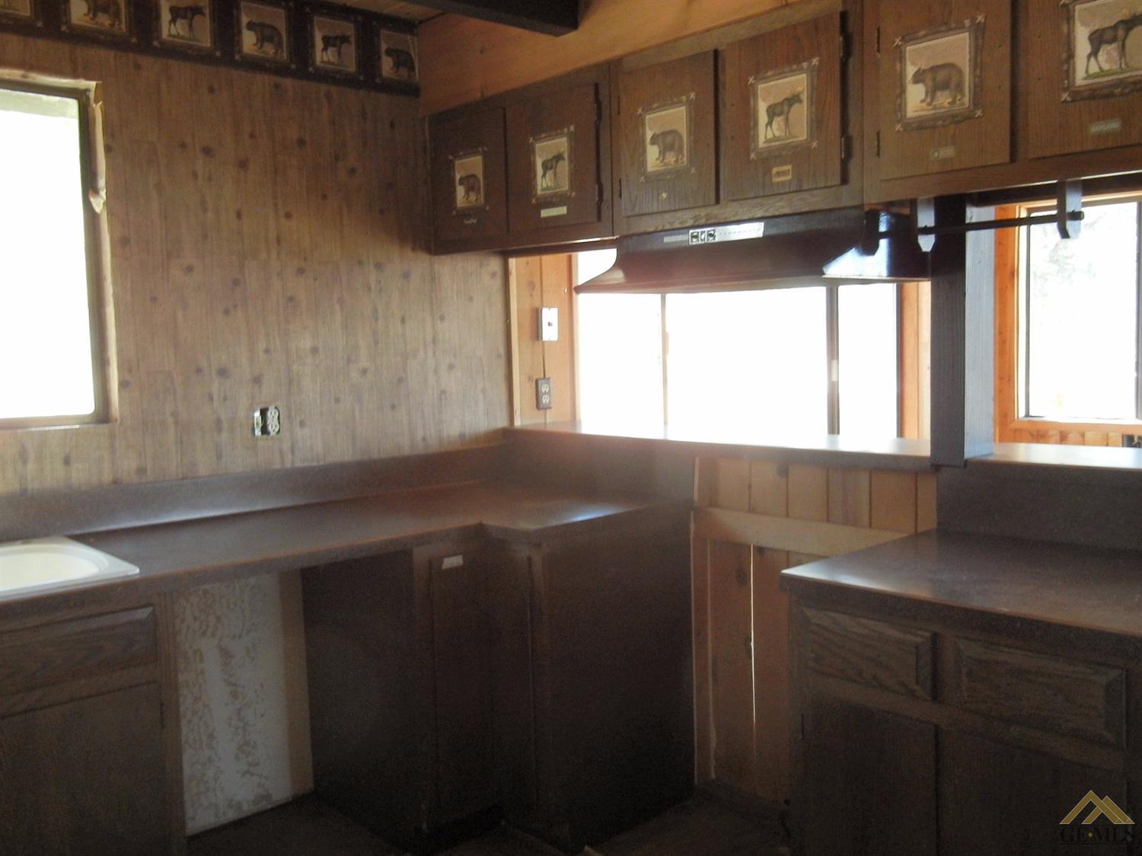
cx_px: 571
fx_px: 989
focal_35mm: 30
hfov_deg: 60.0
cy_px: 428
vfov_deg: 46.8
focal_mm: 5.4
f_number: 3.5
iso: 400
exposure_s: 1/42
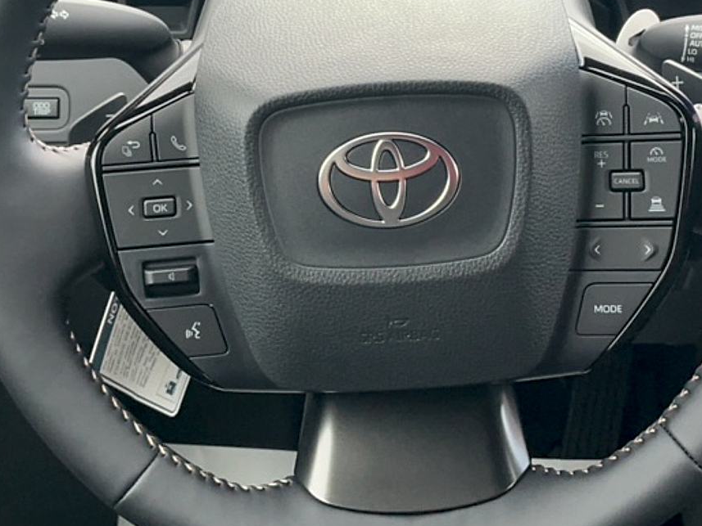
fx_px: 1136
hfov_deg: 34.3
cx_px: 385
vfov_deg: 26.0
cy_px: 177
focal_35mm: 56
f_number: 1.8
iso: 40
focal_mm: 3
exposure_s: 1/120
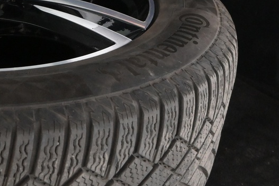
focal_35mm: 85
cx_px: -16
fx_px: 661
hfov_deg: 22.7
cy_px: 67
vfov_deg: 16.0
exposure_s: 1/80
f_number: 4.5
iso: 2500
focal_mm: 18.5
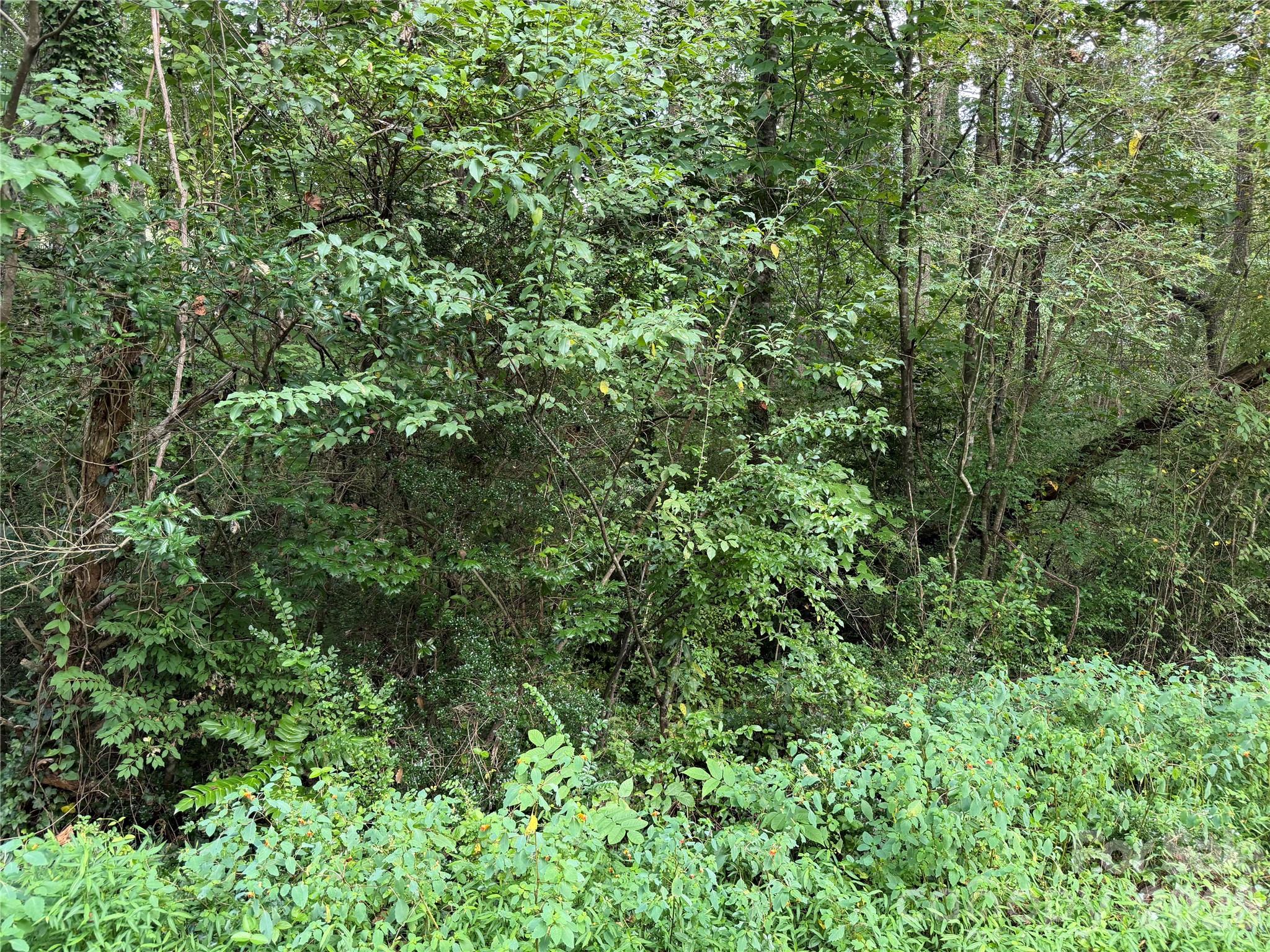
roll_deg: +0.2
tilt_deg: -7.1
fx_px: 881
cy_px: 476
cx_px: 635
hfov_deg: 71.6
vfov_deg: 56.8
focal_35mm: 24
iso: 125
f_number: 1.78
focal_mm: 6.76
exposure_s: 1/121
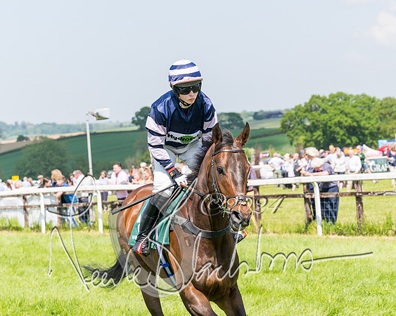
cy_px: 158
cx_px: 214
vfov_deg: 13.0
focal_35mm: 118
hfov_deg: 16.2
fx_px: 1388
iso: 200
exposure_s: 1/1250
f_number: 5
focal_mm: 70
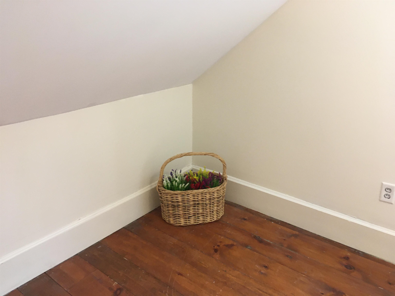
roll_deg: -2.3
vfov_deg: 48.2
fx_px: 331
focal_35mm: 29
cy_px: 148
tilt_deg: -19.7
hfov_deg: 61.7
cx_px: 198
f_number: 2.2
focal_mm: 4.15
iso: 160
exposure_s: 1/30
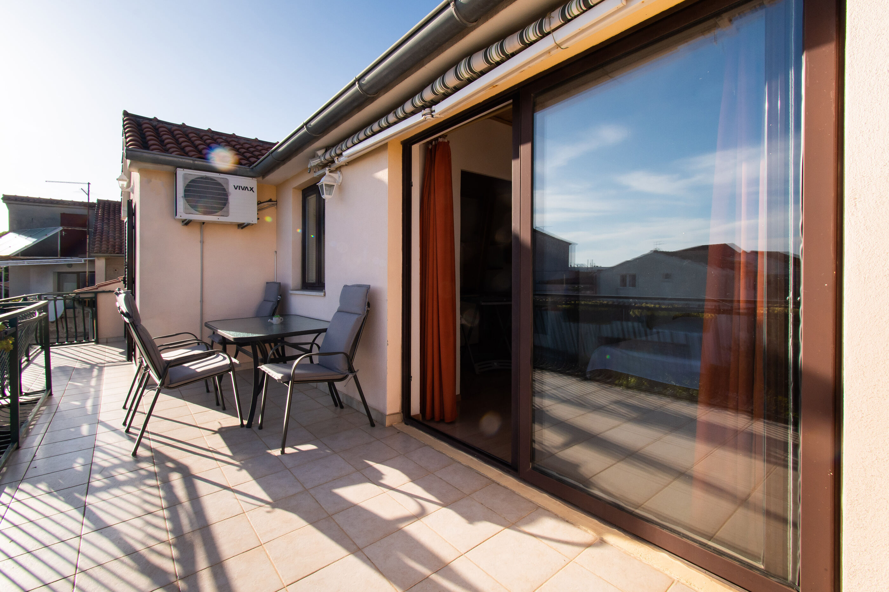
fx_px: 370
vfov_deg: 77.3
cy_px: 296
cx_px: 444
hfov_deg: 100.4
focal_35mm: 15
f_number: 13
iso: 100
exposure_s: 1/200
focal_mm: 10
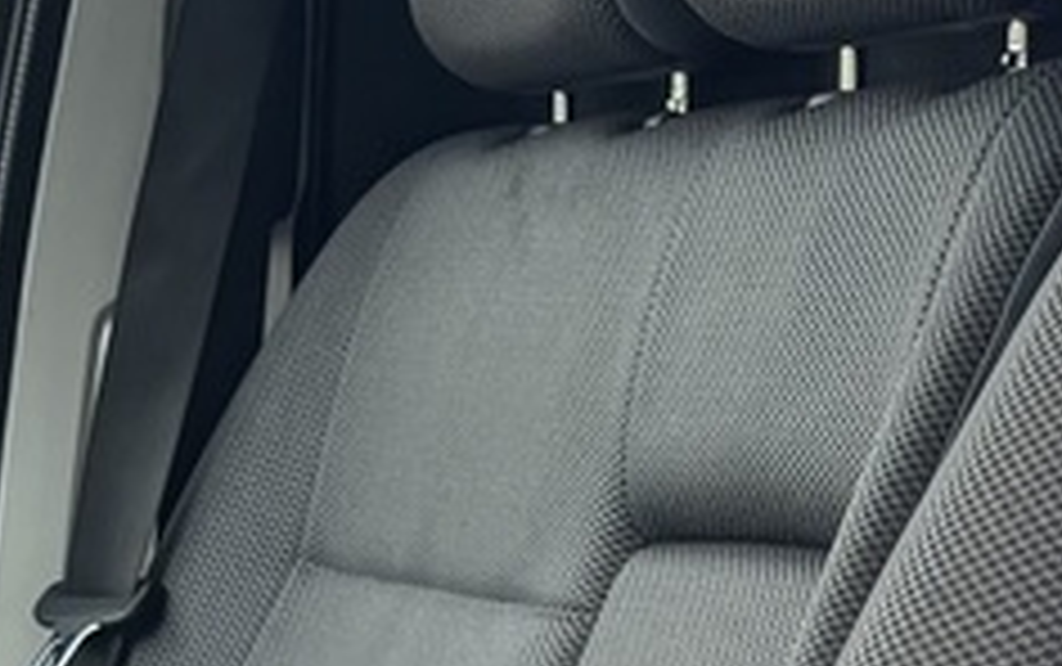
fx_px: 4867
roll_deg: -0.3
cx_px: 76
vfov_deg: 7.6
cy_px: 1120
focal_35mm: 168
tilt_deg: -12.2
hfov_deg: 12.3
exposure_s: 1/544
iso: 50
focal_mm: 5.96
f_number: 1.6
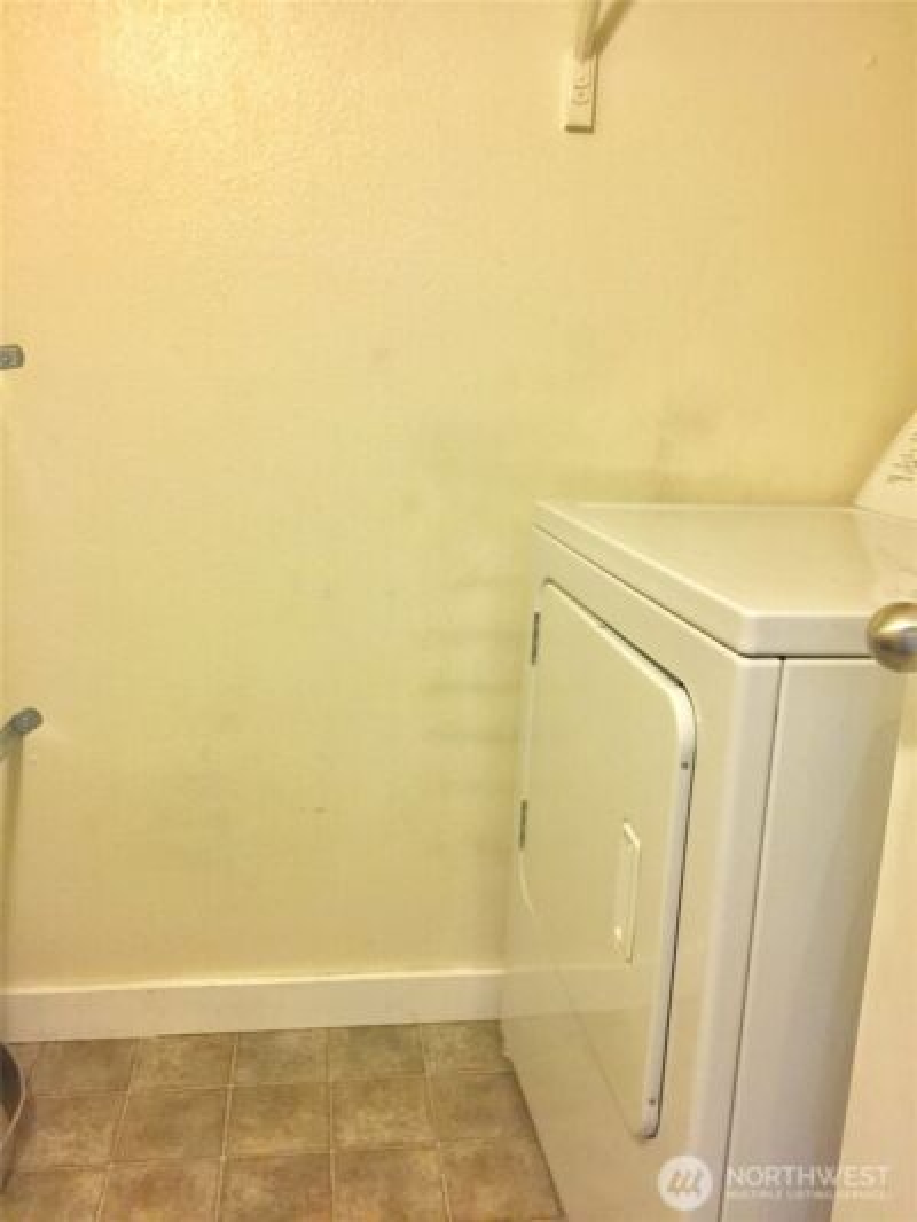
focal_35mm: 29
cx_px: 458
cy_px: 611
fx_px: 1024
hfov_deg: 48.2
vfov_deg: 61.6
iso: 80
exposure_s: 1/15
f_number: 2.2
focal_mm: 4.15
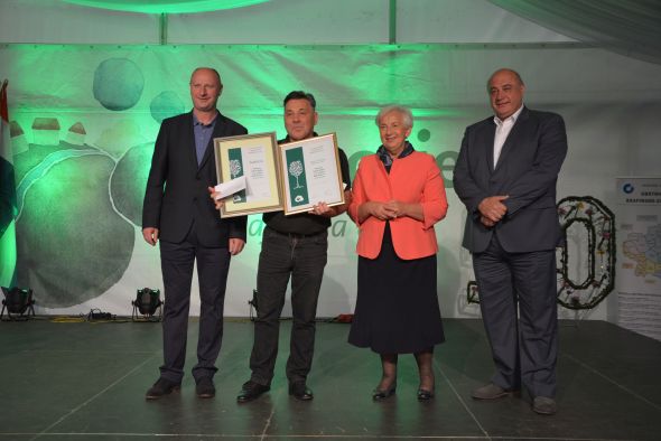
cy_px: 220
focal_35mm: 38
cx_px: 330
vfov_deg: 35.5
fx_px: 689
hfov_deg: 51.3
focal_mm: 25
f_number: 4
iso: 720
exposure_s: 1/125
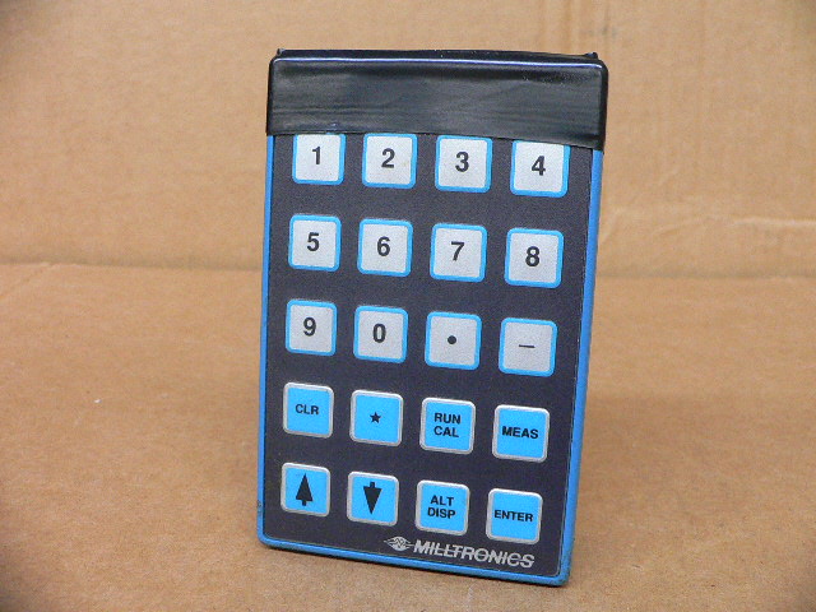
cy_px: 306
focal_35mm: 35
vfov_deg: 40.7
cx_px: 408
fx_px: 825
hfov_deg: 52.6
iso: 200
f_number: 2.8
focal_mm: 4.6
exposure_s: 1/20
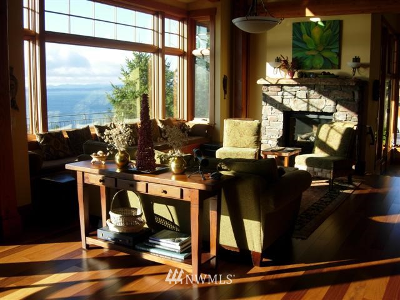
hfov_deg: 51.4
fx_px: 416
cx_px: 200
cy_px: 150
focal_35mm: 36
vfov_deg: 39.7
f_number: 3.8
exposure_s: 1/140
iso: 50
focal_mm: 7.5
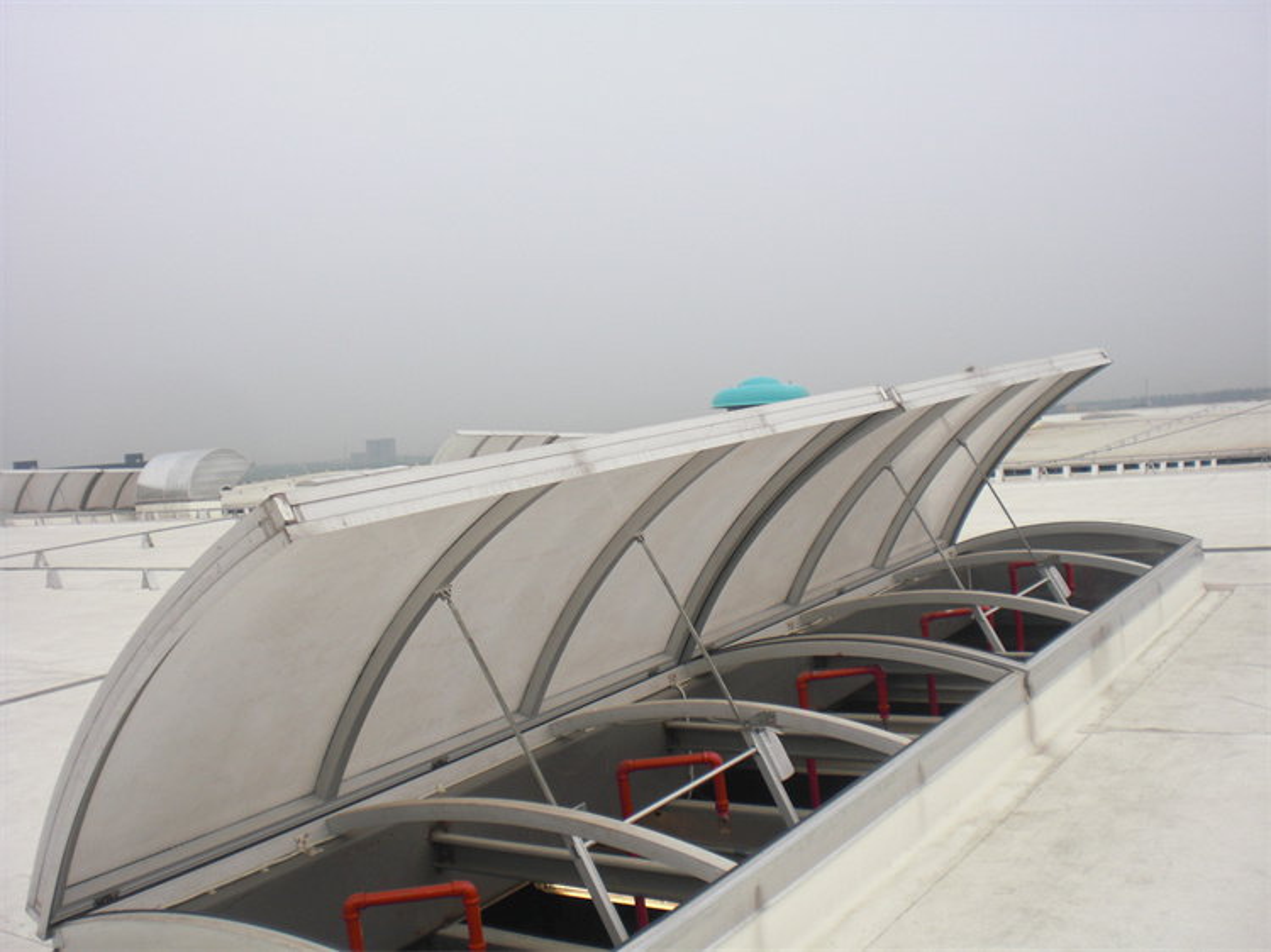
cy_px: 476
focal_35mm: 38
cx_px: 636
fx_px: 1395
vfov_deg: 37.7
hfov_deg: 49.0
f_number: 3.1
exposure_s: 1/200
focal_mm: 6.3
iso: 64
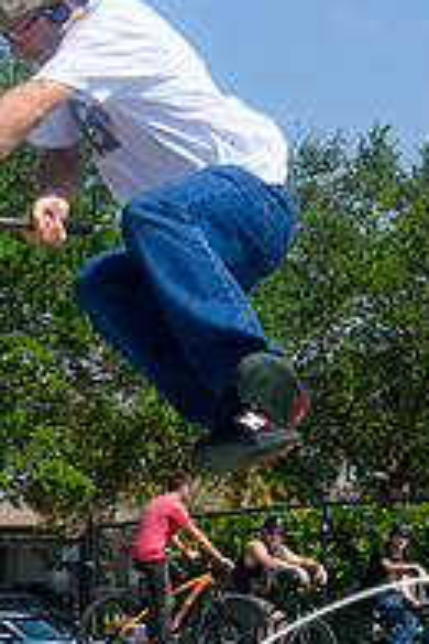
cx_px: 59
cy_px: 447
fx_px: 3039
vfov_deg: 12.1
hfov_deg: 8.1
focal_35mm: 170
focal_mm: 38
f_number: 11
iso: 200
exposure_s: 1/500
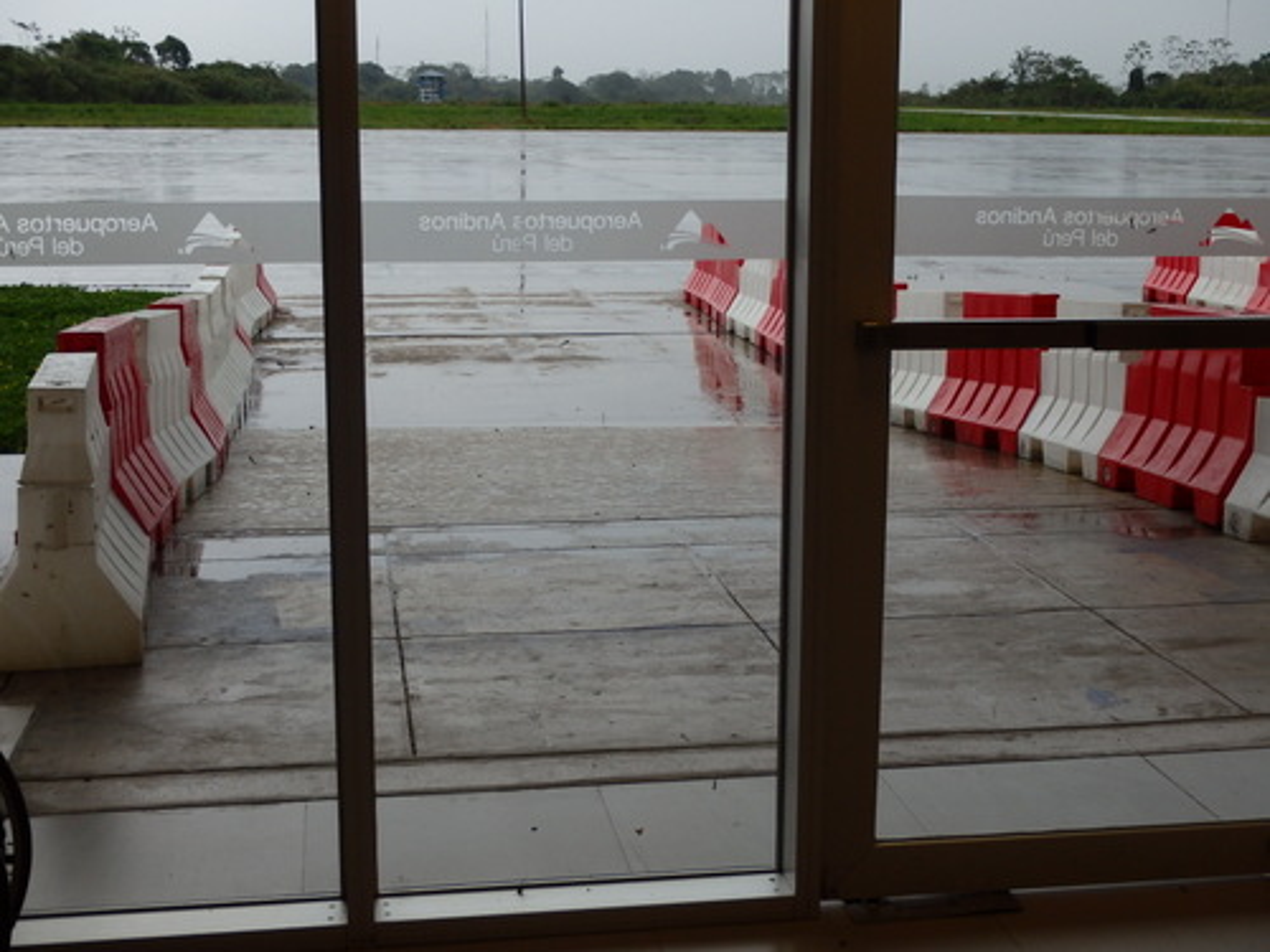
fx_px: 1798
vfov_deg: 29.7
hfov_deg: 38.9
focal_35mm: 49
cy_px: 476
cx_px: 635
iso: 160
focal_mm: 8.8
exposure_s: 1/100
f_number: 4.9
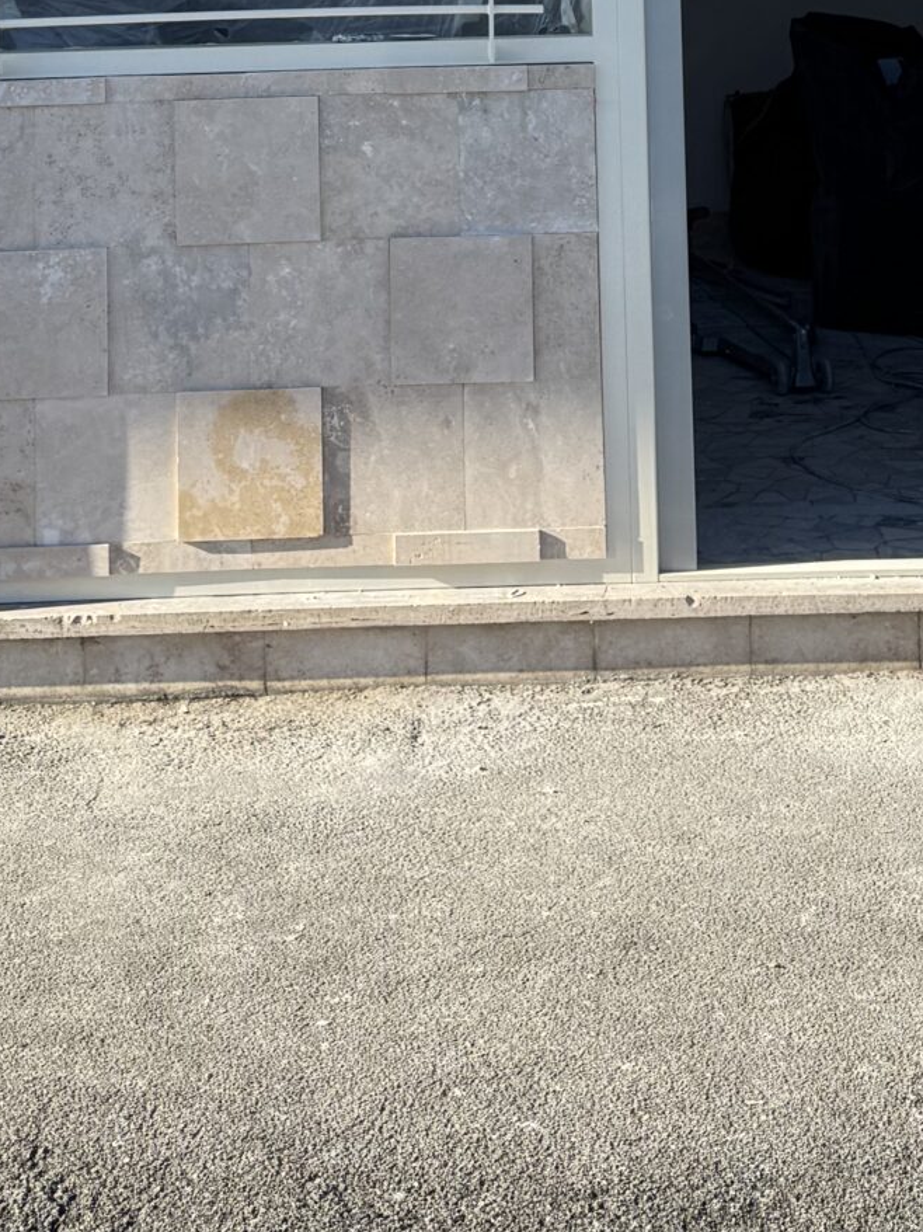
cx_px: 544
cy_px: -283
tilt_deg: +2.8
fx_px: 2490
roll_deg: +1.7
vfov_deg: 24.8
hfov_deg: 21.0
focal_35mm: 70
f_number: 1.78
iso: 80
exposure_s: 1/2252
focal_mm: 6.76
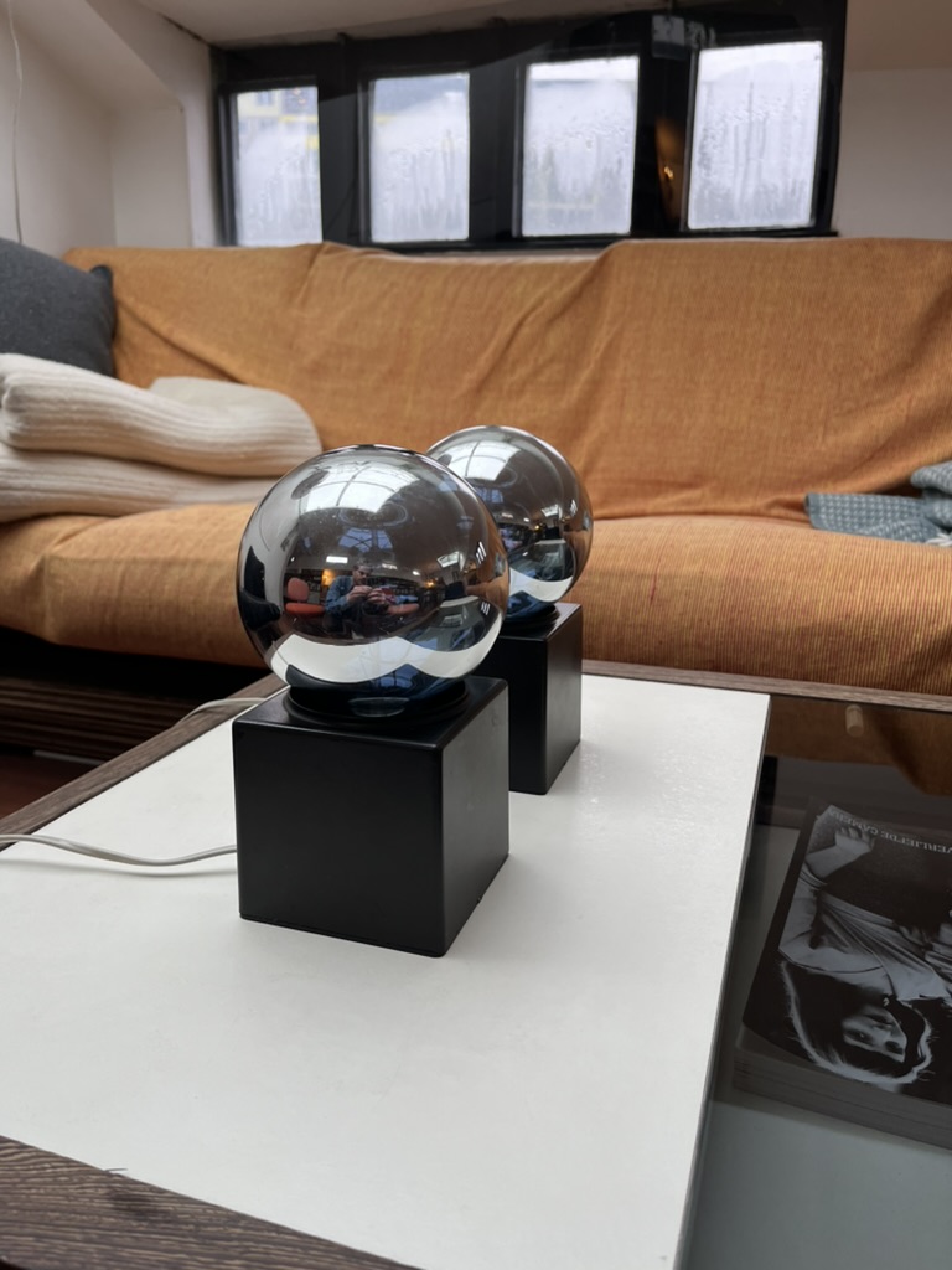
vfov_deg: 67.3
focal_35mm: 26
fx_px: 953
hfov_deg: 53.1
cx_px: 476
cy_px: 635
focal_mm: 5.1
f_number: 1.6
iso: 80
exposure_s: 1/100
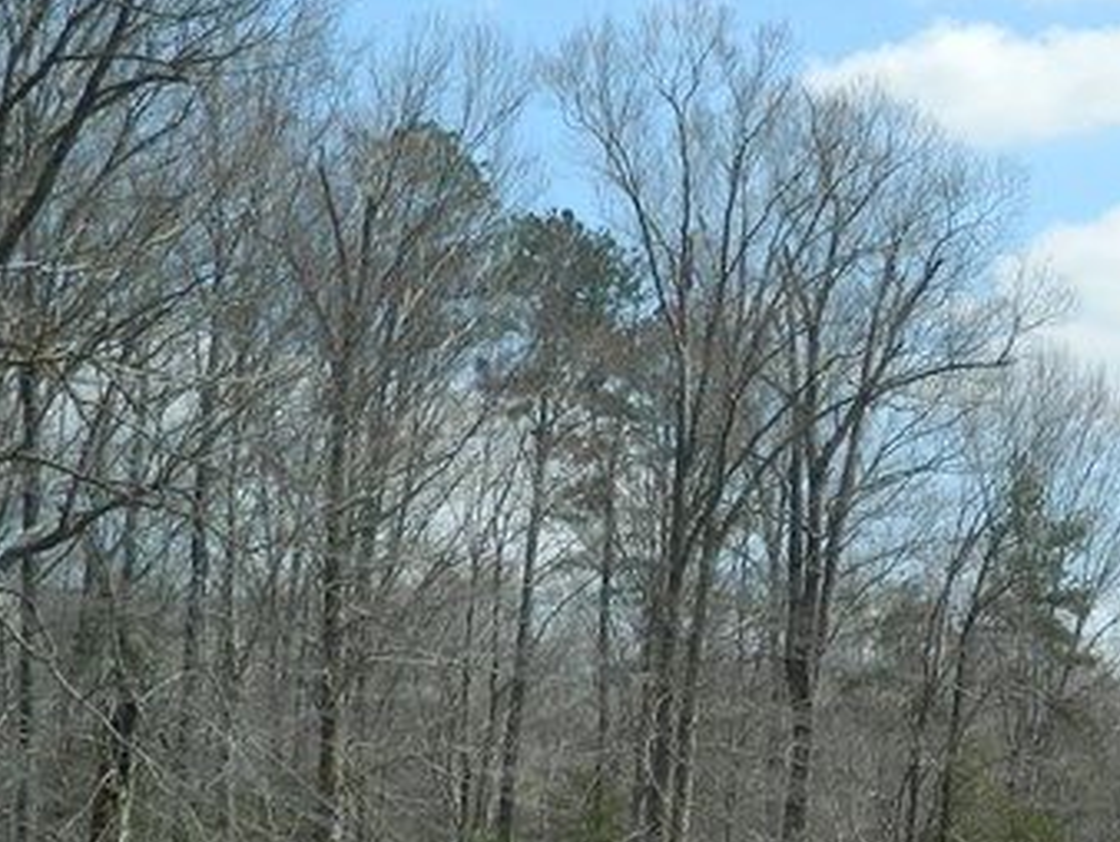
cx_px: 1243
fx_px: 3432
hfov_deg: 17.9
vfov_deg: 14.0
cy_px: 338
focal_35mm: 106
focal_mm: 6.2
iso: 110
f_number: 9.4
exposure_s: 1/160
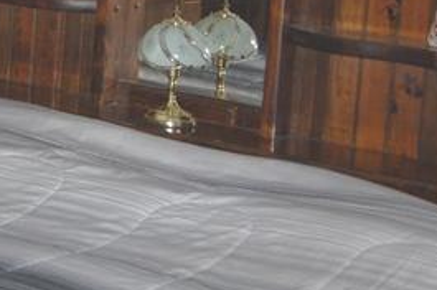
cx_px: -185
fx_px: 1649
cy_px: -81
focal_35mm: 136
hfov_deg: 14.3
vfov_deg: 9.9
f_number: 4.2
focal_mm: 30
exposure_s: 1/60
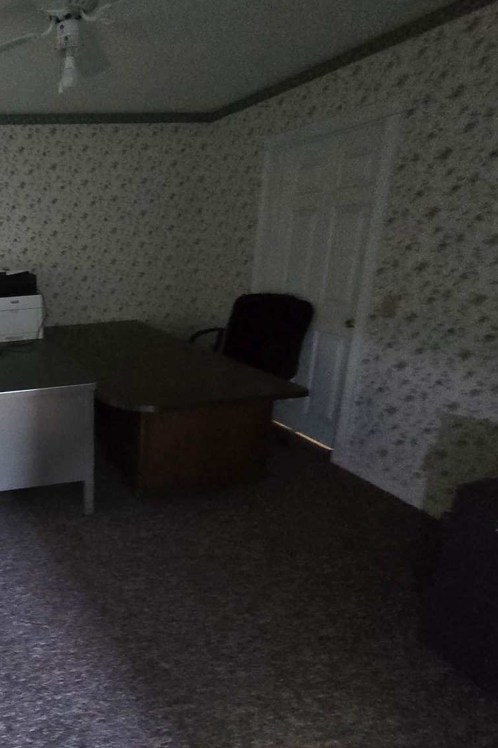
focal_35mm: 19
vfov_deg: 86.8
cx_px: -4
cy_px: 355
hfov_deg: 51.3
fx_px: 394
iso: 1250
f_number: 2.2
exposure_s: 1/24.6
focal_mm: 2.2
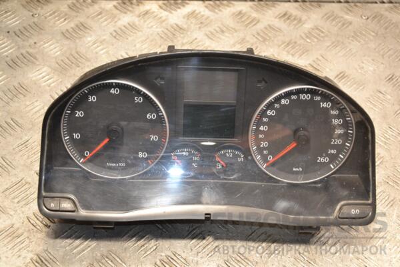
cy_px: 134
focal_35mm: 63
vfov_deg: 21.6
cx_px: 200
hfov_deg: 31.9
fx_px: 700
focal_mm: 42
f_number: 4.8
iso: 800
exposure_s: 1/80
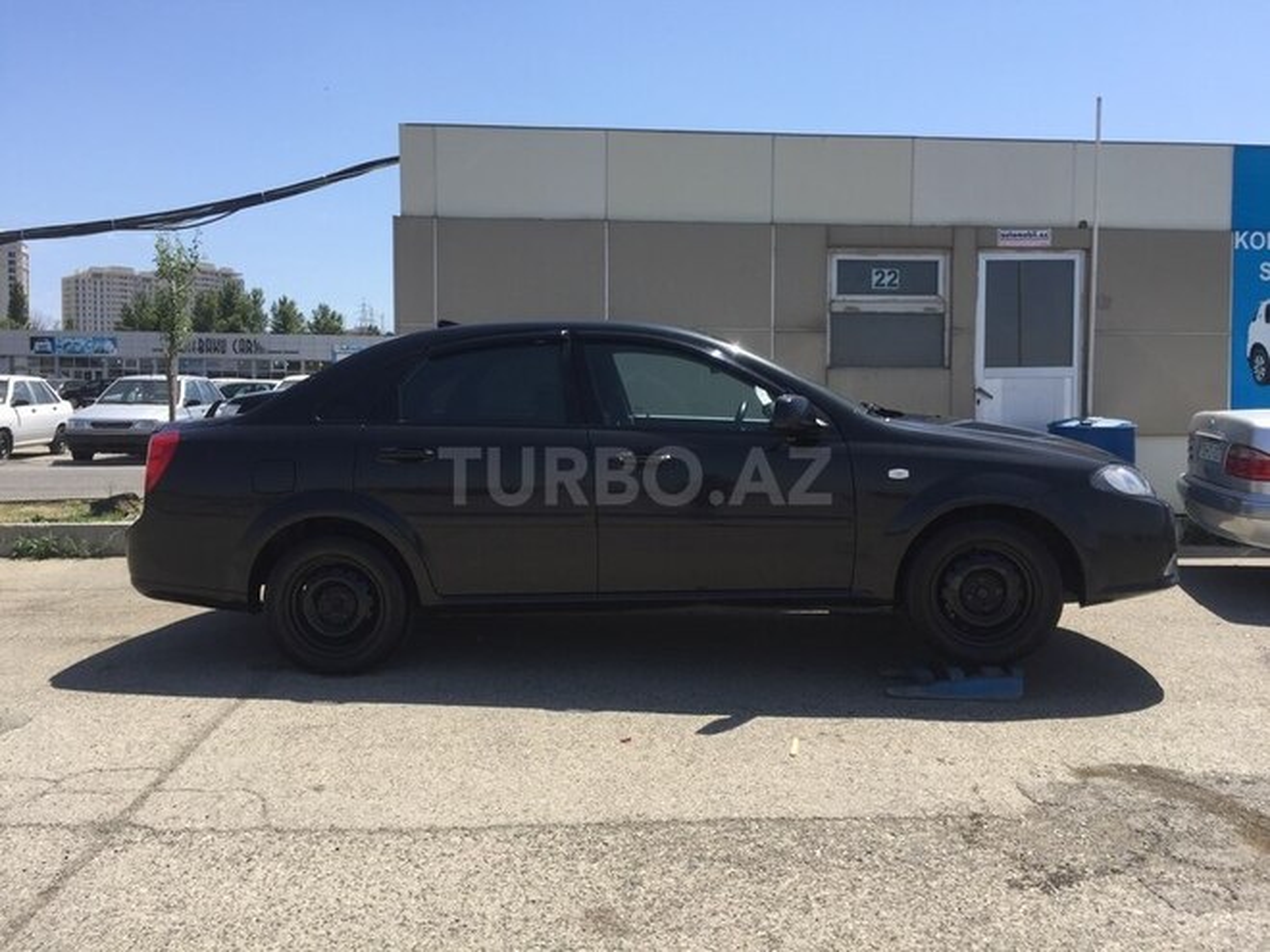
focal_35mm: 29
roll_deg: -1.6
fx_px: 1064
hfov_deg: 61.7
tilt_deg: -3.1
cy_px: 476
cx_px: 635
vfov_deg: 48.2
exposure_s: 1/1522
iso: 32
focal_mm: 4.15
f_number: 2.2
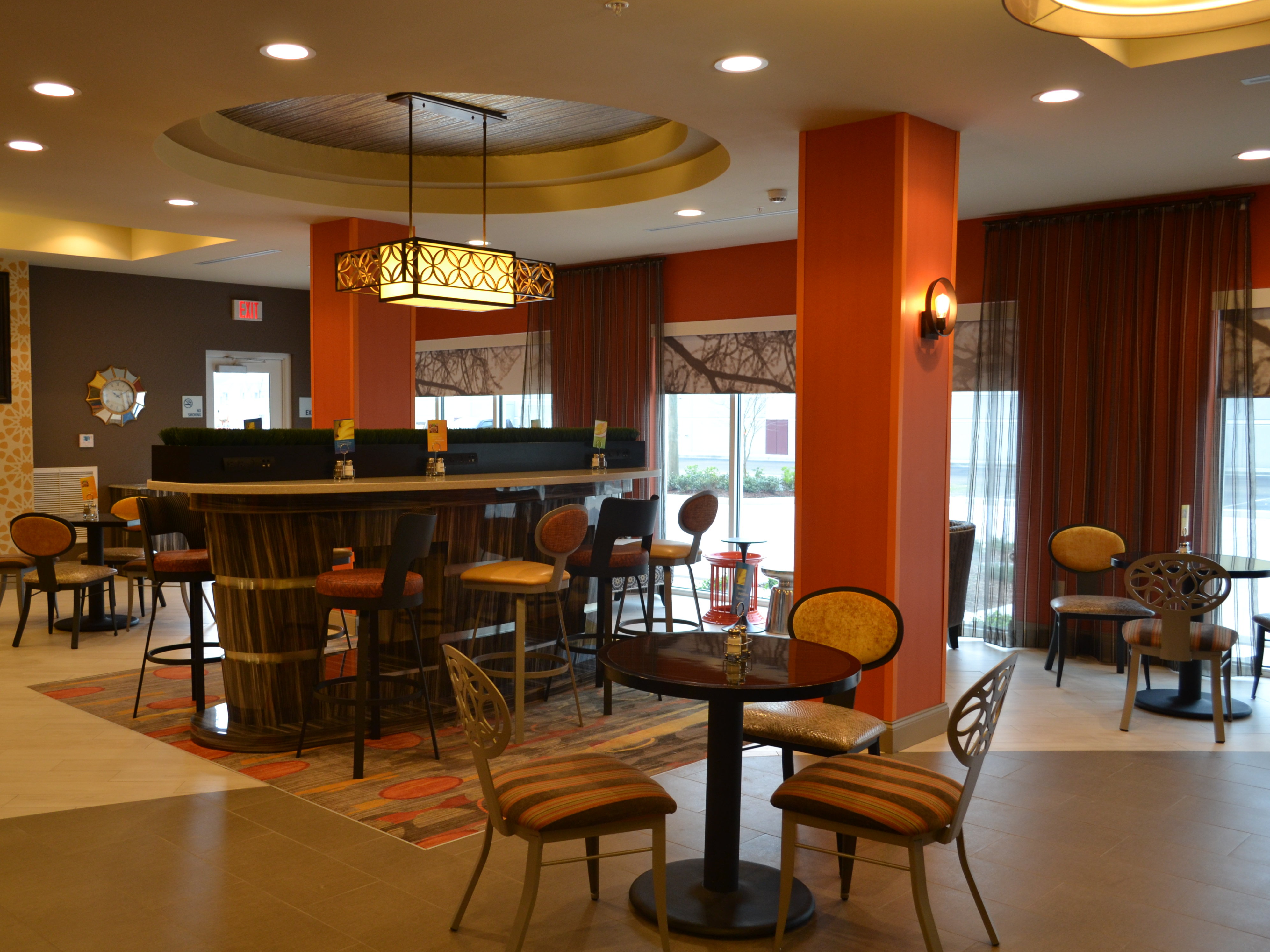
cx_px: 561
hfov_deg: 59.8
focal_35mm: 30
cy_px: 485
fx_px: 1101
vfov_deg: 46.8
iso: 400
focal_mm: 18
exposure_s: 1/50
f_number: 3.5
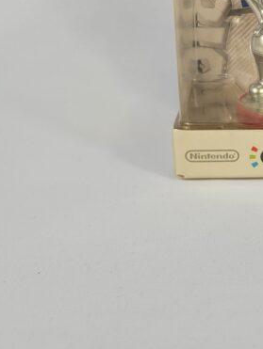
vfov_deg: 31.8
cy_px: 4
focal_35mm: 56
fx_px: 566
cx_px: 271
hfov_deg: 24.8
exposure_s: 1/295
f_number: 1.8
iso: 40
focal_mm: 5.4
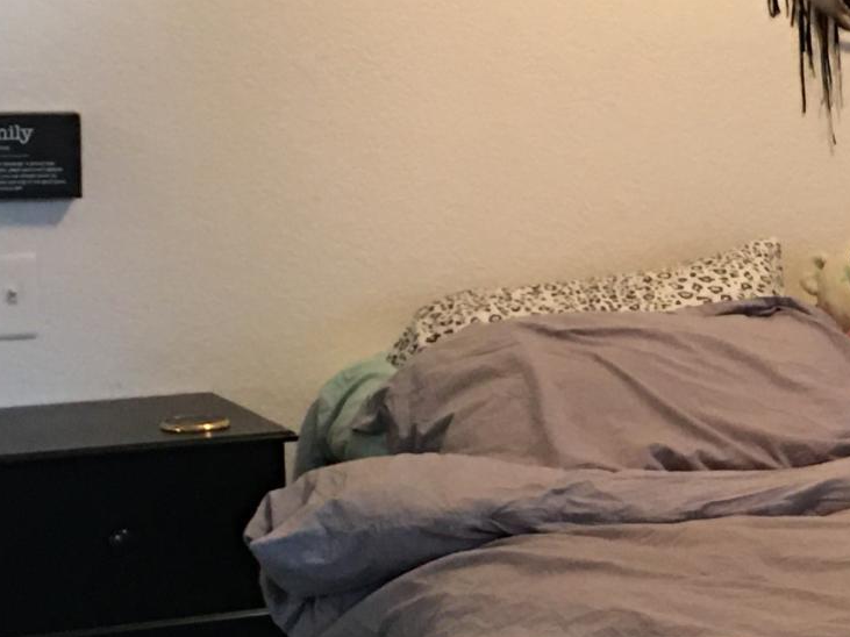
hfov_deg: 16.1
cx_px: 934
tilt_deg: -9.3
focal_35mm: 119
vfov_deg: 12.4
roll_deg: +0.2
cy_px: 450
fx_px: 2922
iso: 50
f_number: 2.2
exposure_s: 1/4
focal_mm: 4.15
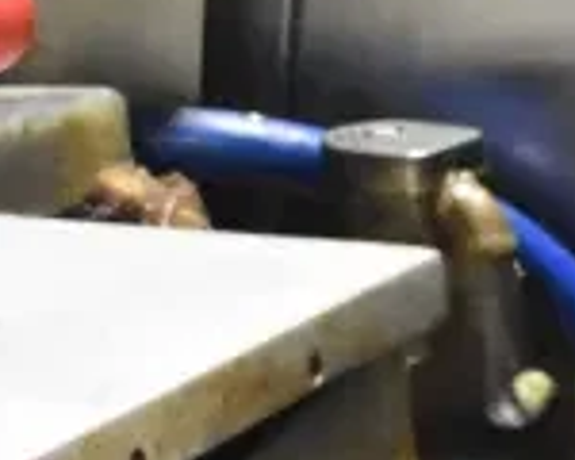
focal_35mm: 172
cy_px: 600
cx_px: 1162
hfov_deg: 10.3
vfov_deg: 8.8
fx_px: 2927
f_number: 7.1
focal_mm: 30
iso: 6400
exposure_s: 1/200
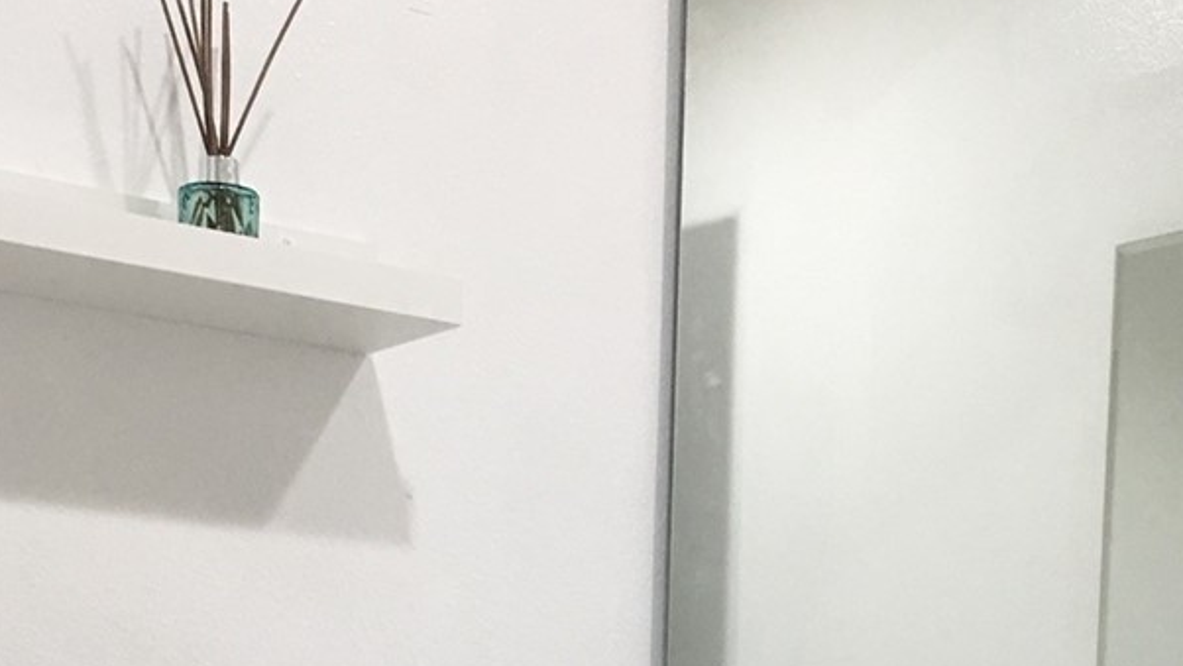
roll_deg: -1.8
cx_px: 727
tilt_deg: -3.2
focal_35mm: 84
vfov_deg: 13.4
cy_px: 1069
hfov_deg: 25.2
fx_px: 2636
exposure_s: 1/30
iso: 40
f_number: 2.2
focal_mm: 4.15
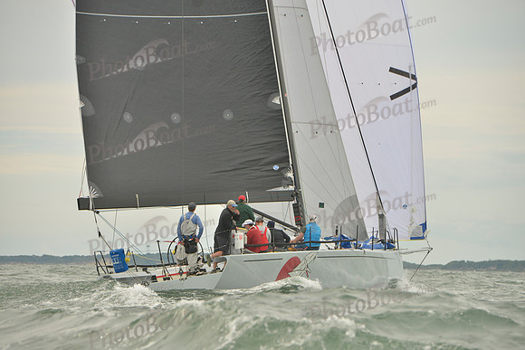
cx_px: 262
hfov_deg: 11.1
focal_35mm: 185
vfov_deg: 7.4
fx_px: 2698
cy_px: 175
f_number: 7.1
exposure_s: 1/1250
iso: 400
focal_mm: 185
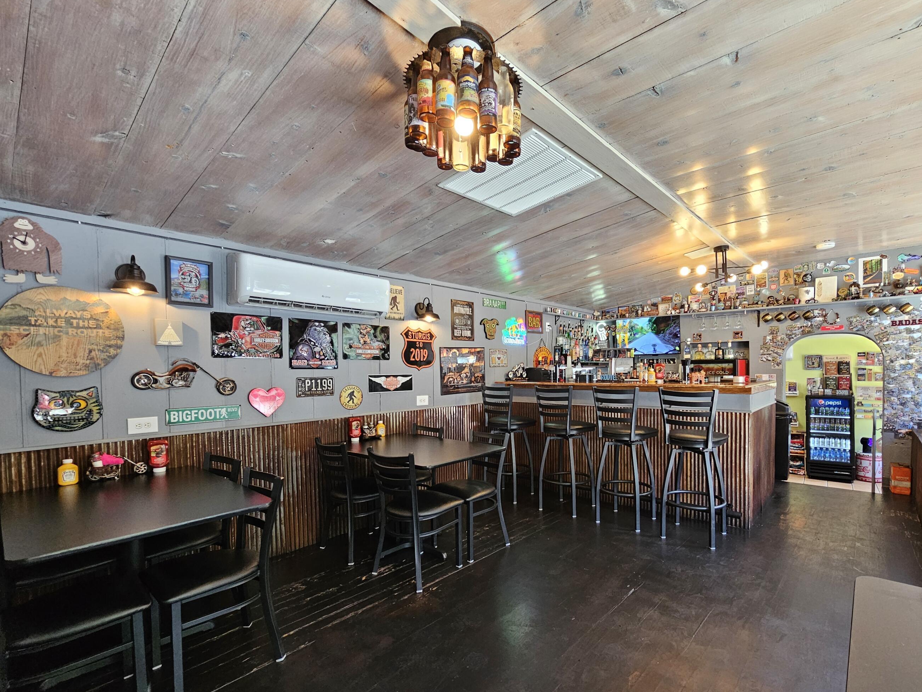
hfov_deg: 97.6
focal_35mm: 15
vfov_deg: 81.5
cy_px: 378
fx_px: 400
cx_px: 520
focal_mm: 2.2
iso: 200
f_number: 2.2
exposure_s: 1/60
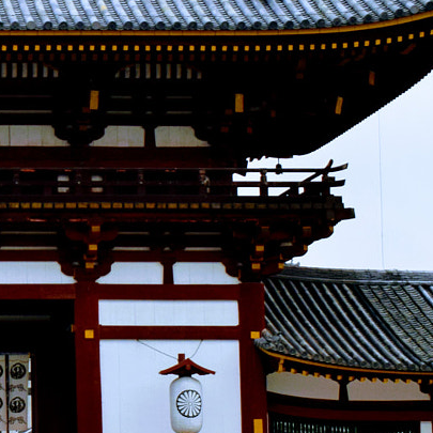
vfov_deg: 12.4
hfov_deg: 11.8
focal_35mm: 141
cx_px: -246
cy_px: 206
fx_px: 1995
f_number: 8
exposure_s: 1/250
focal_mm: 28
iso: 400
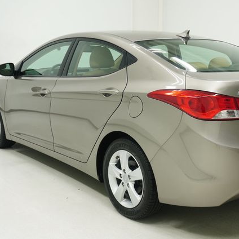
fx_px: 391
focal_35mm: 50
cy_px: 119
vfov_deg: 34.0
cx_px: 158
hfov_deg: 33.7
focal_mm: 26
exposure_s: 1/200
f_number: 5.6
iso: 800
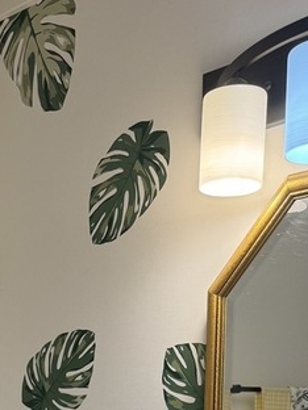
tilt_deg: -12.1
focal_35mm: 83
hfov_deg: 17.4
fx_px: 985
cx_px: 0
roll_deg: +1.7
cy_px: 678
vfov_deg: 19.3
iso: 64
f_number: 1.78
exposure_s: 1/188
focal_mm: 6.76
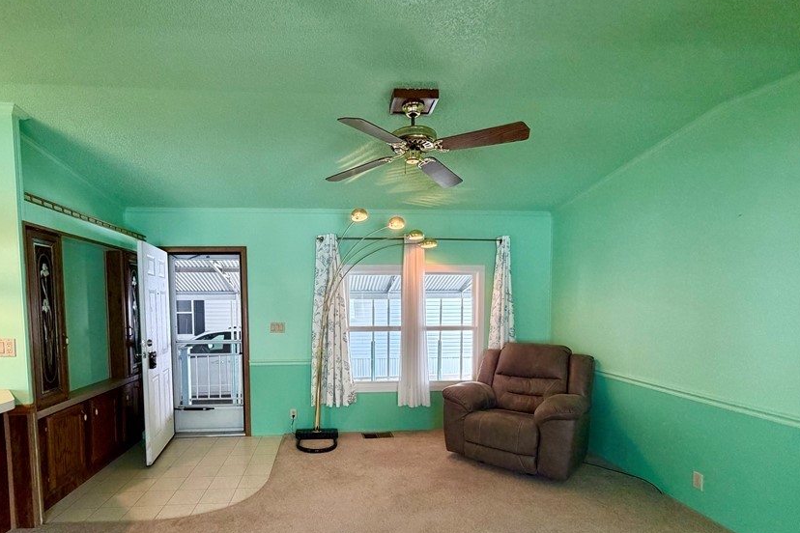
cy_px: 328
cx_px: 350
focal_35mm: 18
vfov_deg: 66.5
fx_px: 400
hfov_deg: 89.6
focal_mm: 2.22
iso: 250
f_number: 2.2
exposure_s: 1/60
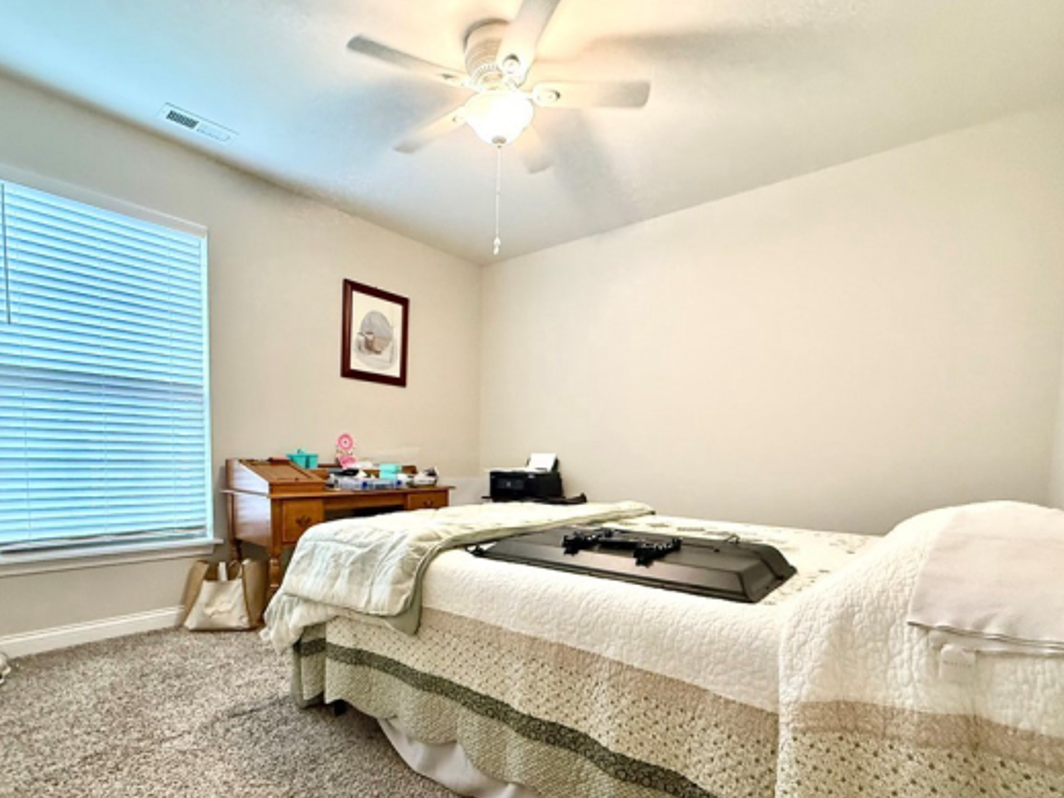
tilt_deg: -4.2
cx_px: 524
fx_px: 553
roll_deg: -0.8
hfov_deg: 87.8
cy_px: 496
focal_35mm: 18
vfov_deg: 70.5
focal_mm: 2.22
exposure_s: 1/60
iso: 400
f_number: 2.2
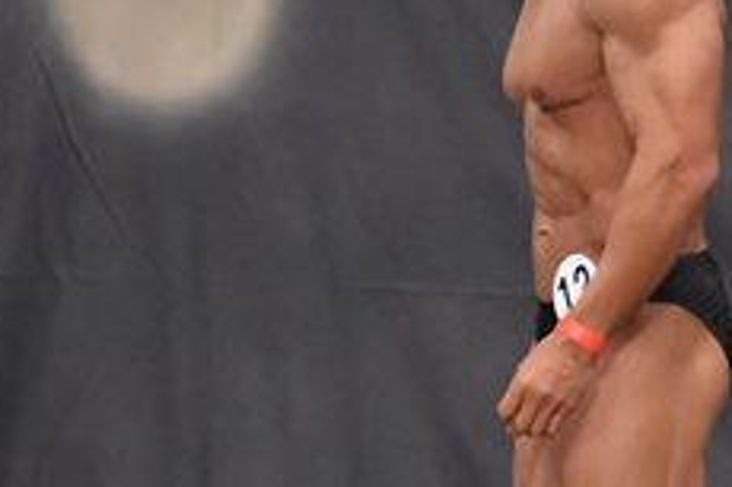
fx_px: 12800
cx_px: 14
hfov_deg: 3.3
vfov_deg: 2.2
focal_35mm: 630
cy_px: 302
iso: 6400
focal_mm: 125
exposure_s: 1/400
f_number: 5.6
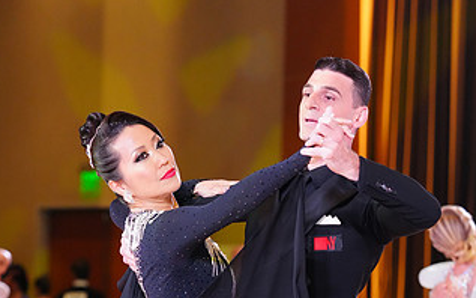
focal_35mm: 252
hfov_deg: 8.3
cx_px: 232
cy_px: 397
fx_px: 3269
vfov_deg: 5.2
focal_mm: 135
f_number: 4
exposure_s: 1/250
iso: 3200
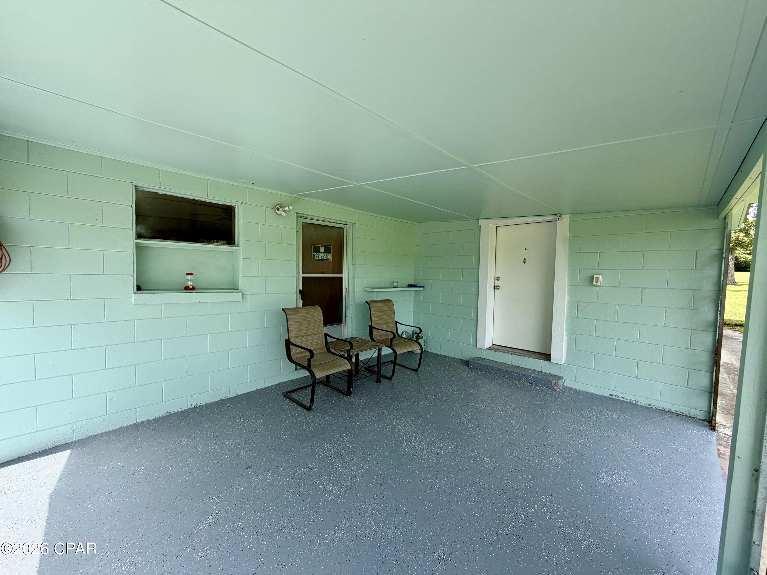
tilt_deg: -4.0
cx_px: 384
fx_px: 310
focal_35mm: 14
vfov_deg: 85.7
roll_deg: -1.2
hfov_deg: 102.1
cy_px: 288
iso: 64
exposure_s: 1/455
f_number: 2.2
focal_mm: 2.22
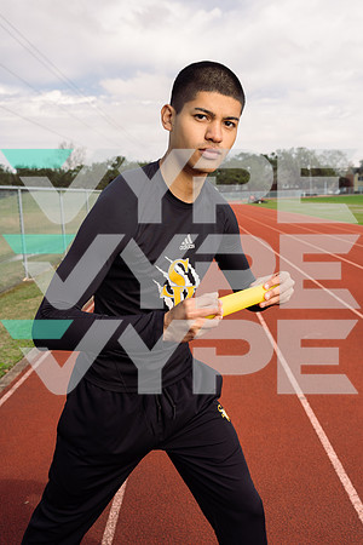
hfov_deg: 37.9
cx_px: 182
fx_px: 529
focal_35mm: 35
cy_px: 272
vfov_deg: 54.4
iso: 80
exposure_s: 1/250
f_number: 7.1
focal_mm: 35
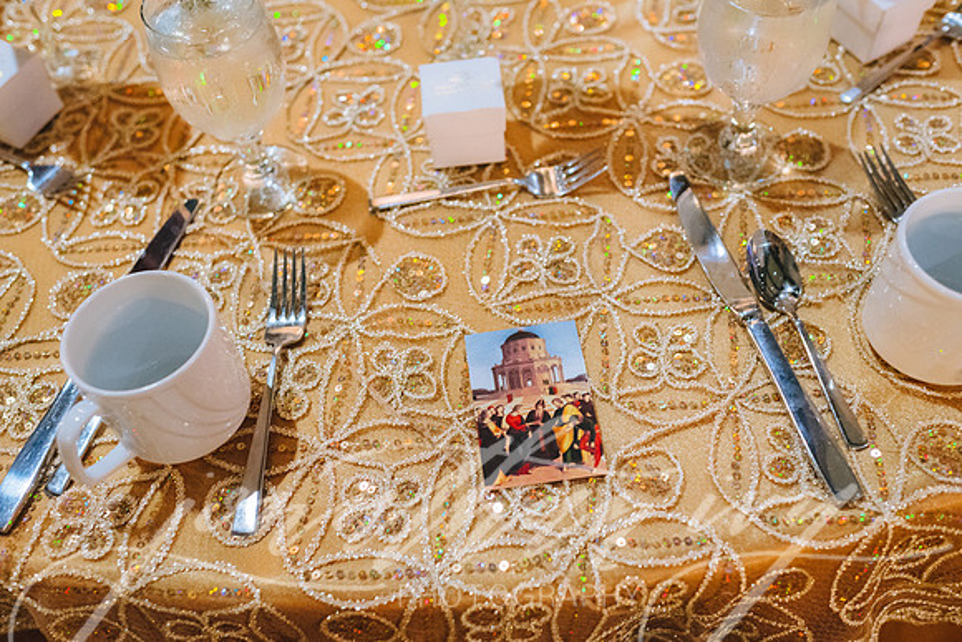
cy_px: 321
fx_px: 935
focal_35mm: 35
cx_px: 481
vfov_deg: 37.9
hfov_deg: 54.4
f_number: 2.8
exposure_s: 1/100
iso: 4000
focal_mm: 35
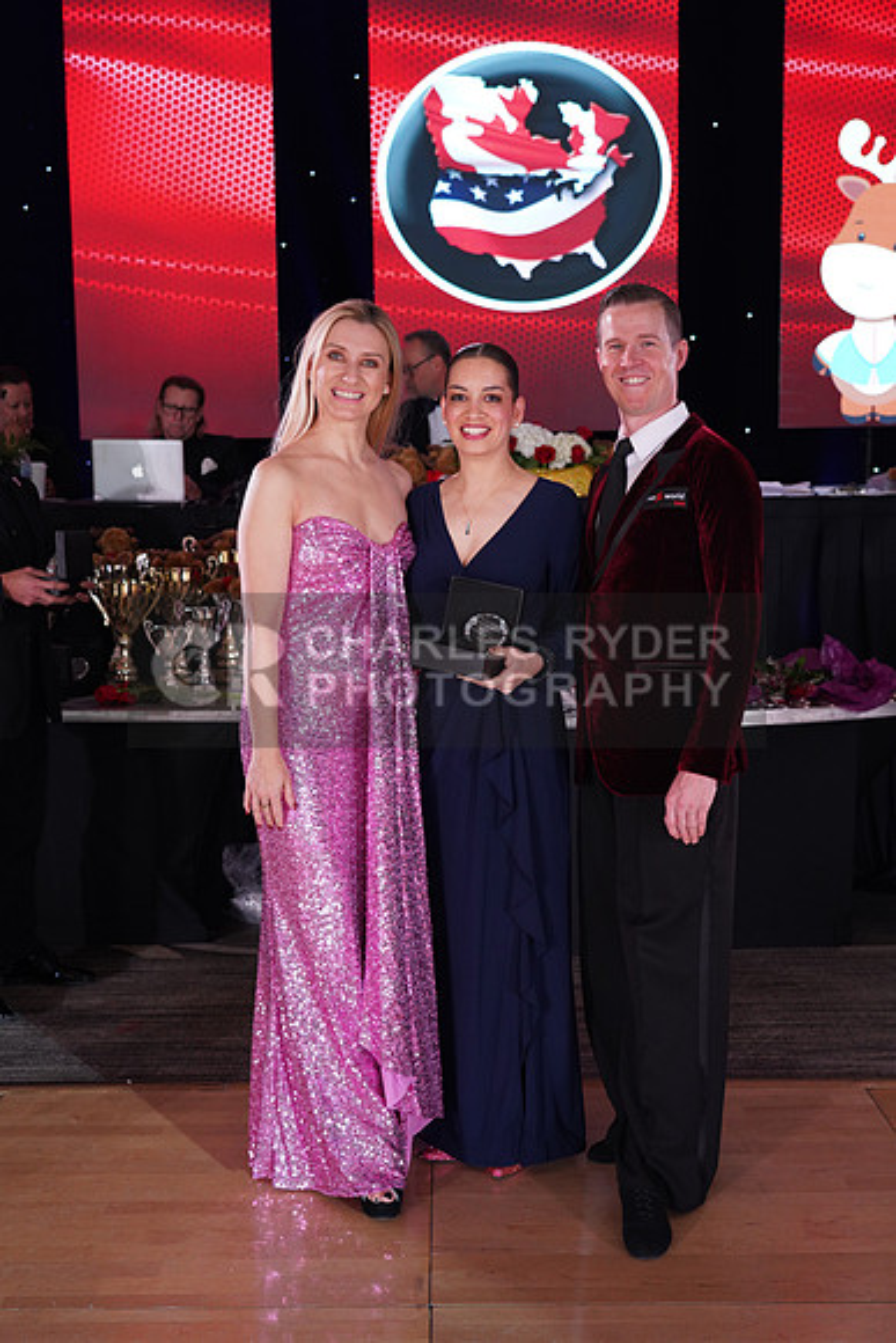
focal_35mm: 42
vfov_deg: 46.4
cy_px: 672
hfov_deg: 31.9
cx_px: 448
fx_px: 1567
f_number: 4
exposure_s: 1/160
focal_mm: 42
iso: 1600
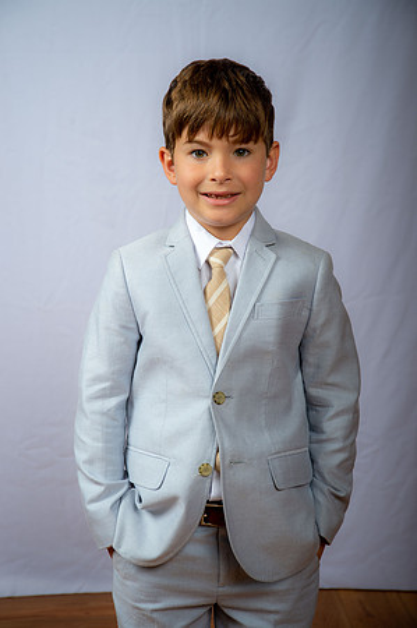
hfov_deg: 19.4
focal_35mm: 70
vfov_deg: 28.9
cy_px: 314
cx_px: 208
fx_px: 1219
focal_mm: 70
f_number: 6.3
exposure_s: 1/200
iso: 250
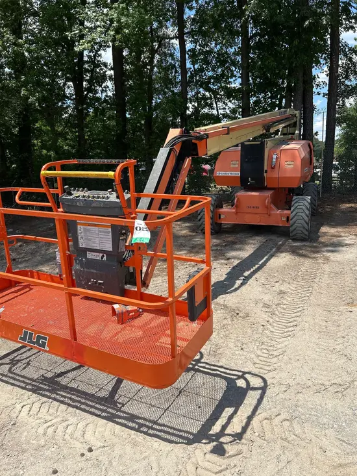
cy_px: 238
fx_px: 357
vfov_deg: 67.3
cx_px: 178
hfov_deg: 53.1
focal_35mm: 26
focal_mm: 5.7
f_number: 1.5
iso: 50
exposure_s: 1/3460
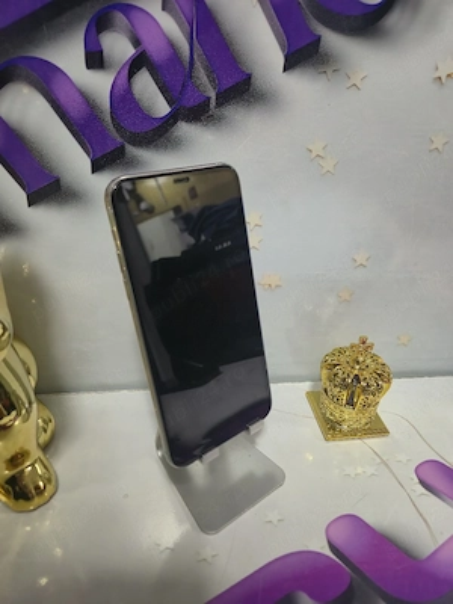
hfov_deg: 58.9
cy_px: 302
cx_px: 226
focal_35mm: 23
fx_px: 401
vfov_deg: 73.9
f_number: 1.8
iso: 320
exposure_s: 1/50.3
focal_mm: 5.4
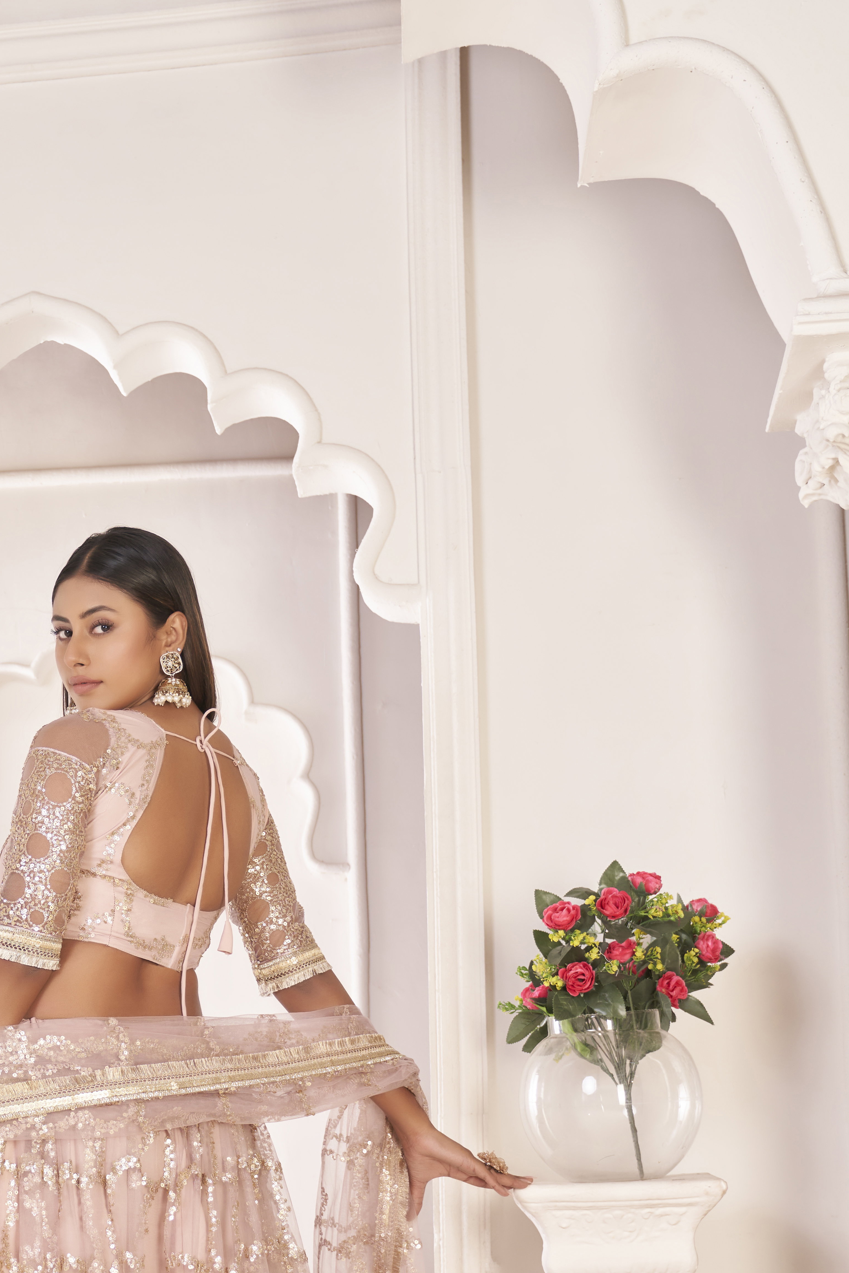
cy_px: 865
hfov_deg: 19.0
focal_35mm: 70
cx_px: 37
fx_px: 2476
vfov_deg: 28.6
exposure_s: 1/160
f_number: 3.5
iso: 160
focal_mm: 34
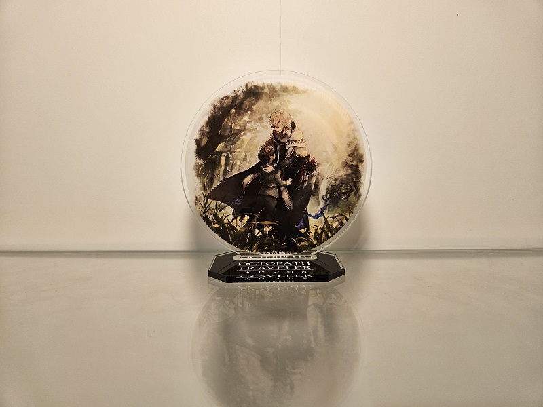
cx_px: 272
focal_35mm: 23
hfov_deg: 73.9
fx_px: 361
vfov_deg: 58.9
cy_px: 204
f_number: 1.8
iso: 125
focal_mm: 5.4
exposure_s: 1/100
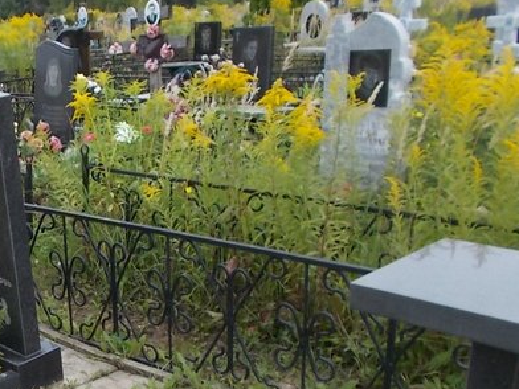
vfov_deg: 26.9
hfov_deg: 34.0
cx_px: 42
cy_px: 325
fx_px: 795
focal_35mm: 53
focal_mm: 4.6
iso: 80
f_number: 8
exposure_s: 1/100
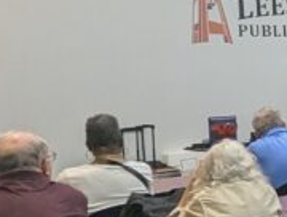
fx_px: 756
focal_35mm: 91
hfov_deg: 16.5
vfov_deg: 16.3
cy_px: 125
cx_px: 569
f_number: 2.2
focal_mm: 2.35
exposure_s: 1/24
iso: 42
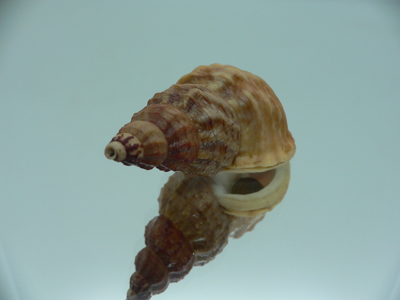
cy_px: 150
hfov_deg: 52.6
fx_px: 404
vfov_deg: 40.7
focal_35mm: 35
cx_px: 200
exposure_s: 1/60
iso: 80
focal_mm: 4.6
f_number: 2.8
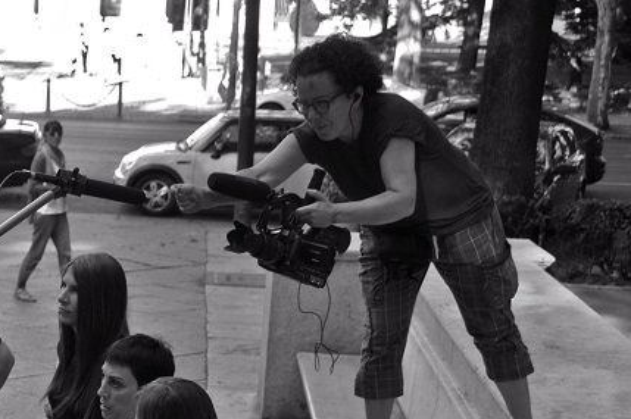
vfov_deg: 15.5
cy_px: 359
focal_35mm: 87
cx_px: 38
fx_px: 1523
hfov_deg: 22.7
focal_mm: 29
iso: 800
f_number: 4
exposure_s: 1/400
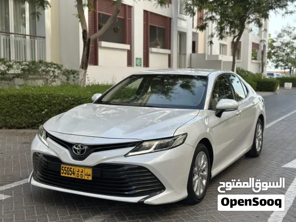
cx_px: 148
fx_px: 410
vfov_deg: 30.3
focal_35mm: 48
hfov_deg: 39.7
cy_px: 111
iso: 80
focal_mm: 6.86
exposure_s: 1/1590
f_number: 1.78
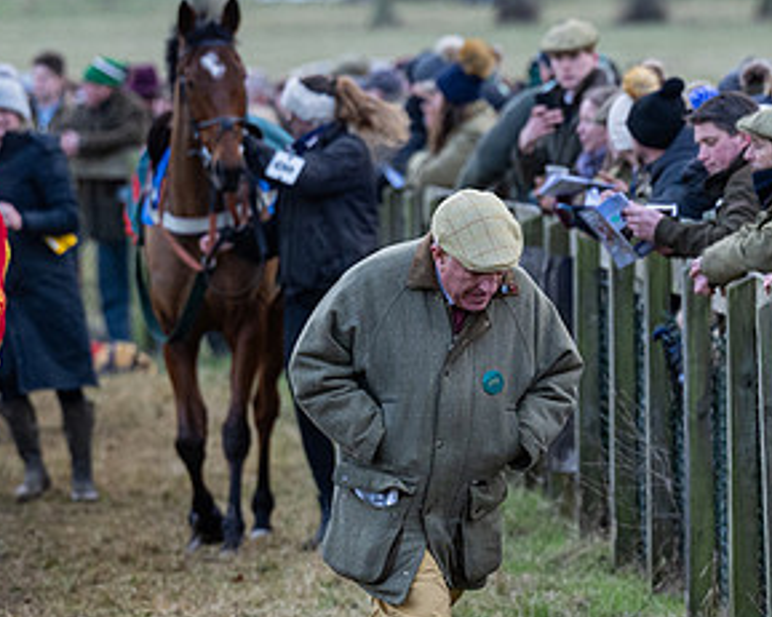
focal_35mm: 575
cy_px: 398
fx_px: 13133
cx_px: 521
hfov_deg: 3.4
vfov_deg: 2.7
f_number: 4
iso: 800
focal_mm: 175
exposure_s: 1/400
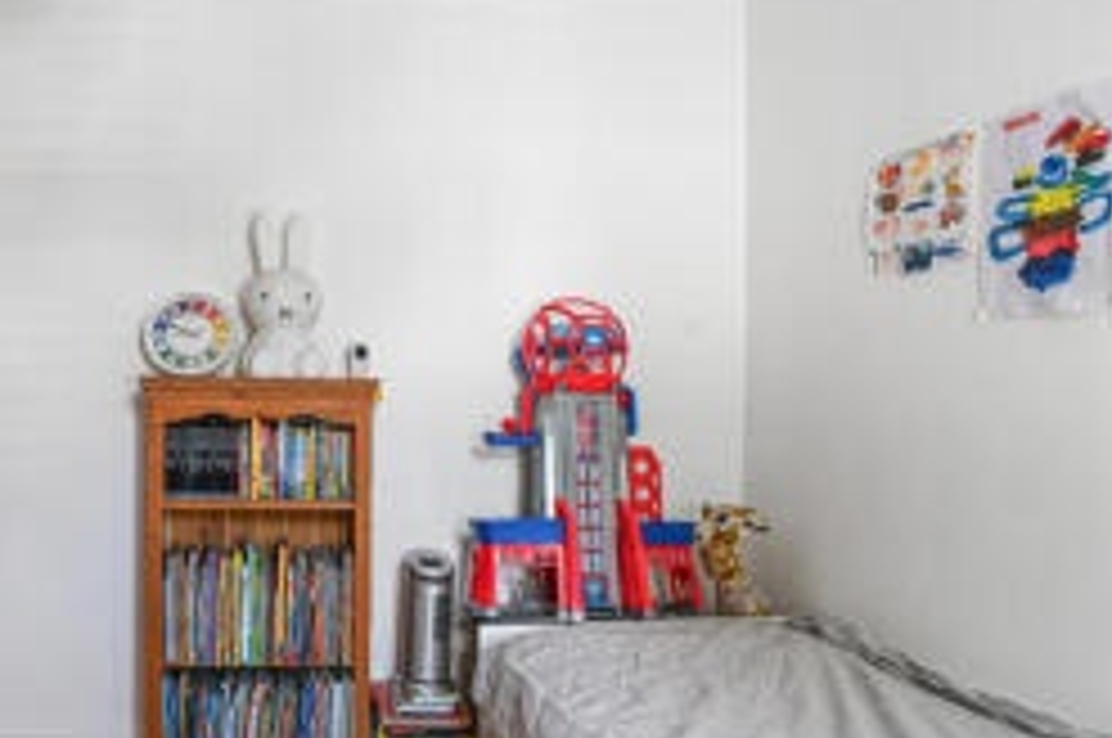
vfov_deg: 47.8
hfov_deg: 63.5
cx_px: 279
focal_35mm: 27
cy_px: 394
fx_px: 833
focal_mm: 14
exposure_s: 1/3
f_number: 8
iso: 400
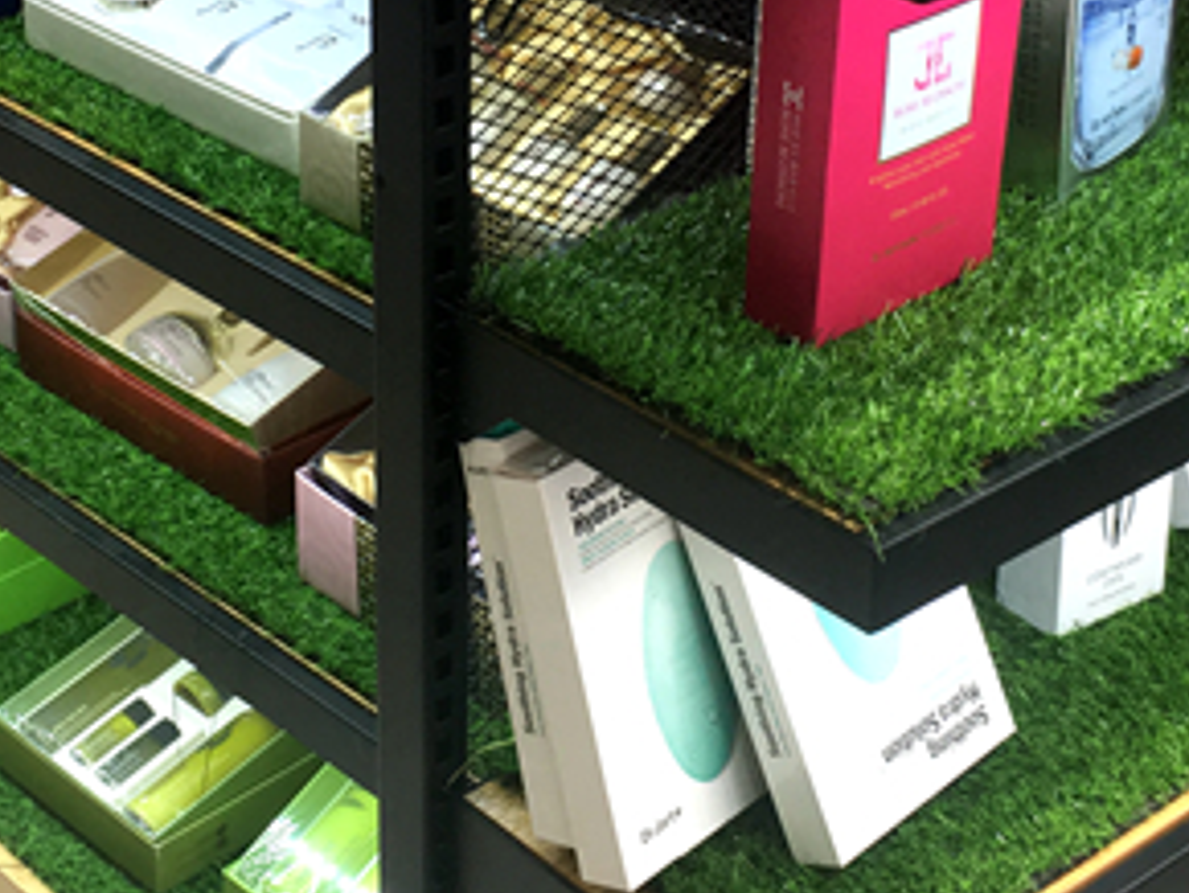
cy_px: 107
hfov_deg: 24.4
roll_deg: +0.8
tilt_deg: -23.6
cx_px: 496
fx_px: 2750
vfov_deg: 18.2
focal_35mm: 80
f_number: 2.2
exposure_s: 1/100
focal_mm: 4.15
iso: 40
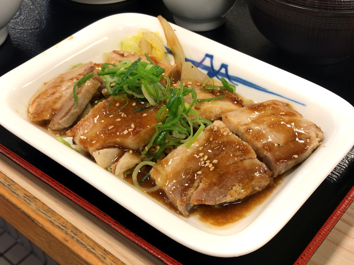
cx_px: 177
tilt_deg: -43.2
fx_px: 286
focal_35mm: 28
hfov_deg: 63.4
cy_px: 132
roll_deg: +0.9
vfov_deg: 49.7
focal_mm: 3.99
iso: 25
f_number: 1.8
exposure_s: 1/33
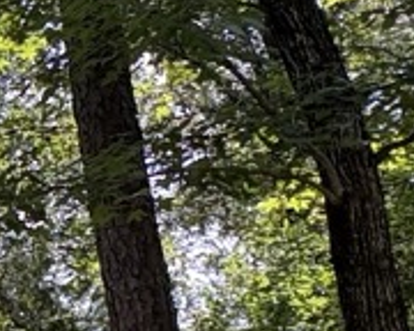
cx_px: -416
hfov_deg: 15.6
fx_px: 1189
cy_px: 280
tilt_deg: +21.8
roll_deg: +0.8
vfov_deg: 15.7
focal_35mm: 97
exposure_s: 1/228
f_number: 2.2
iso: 64
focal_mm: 2.22
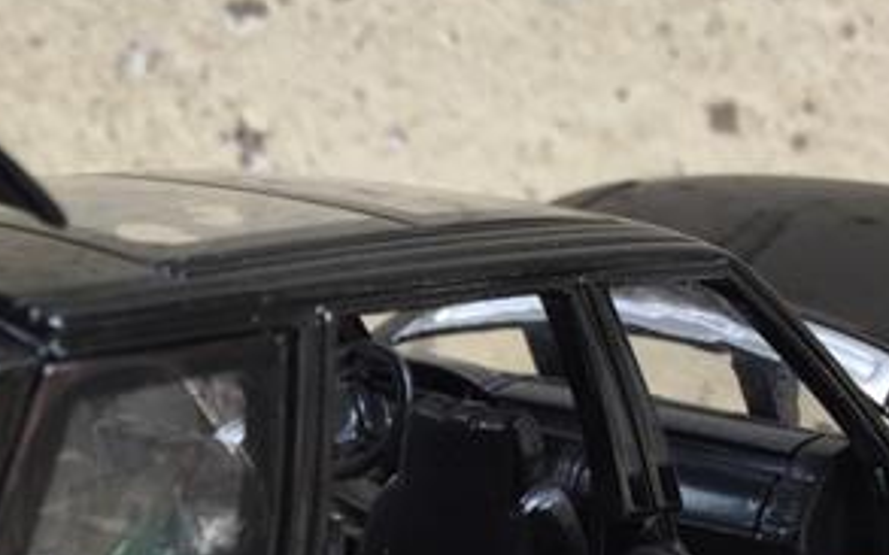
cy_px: 576
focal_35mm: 84
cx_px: 49
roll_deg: -2.6
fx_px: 2035
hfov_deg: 23.8
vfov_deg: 15.2
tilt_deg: -15.3
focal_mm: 4.15
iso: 32
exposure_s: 1/50
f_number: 2.2
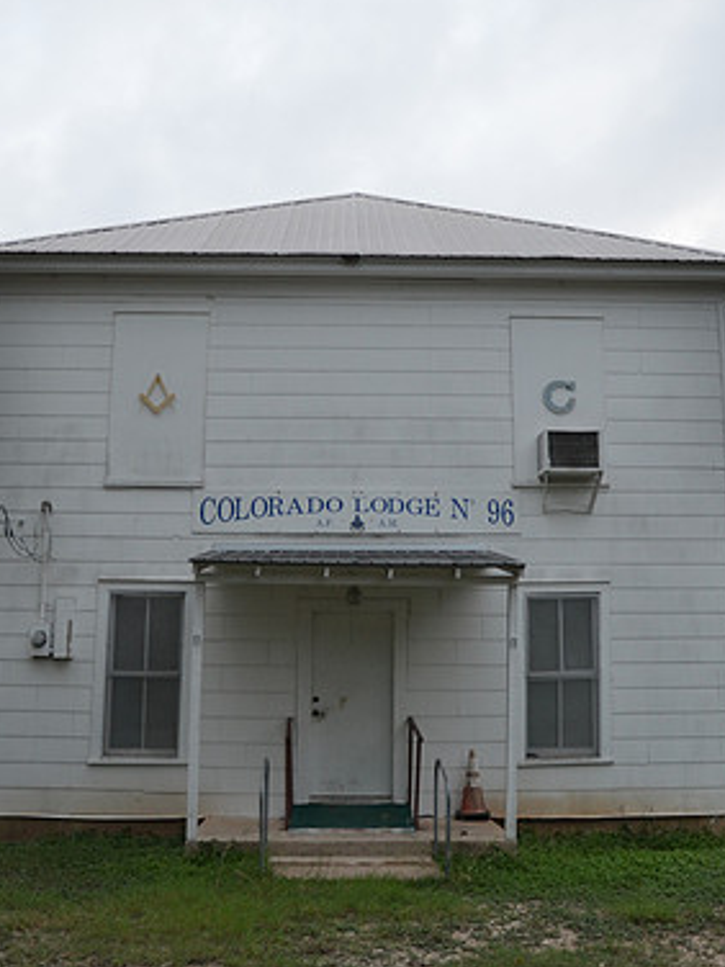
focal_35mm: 38
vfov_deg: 49.3
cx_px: 375
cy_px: 476
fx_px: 1054
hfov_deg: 38.0
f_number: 4
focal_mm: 17
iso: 450
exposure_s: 1/60
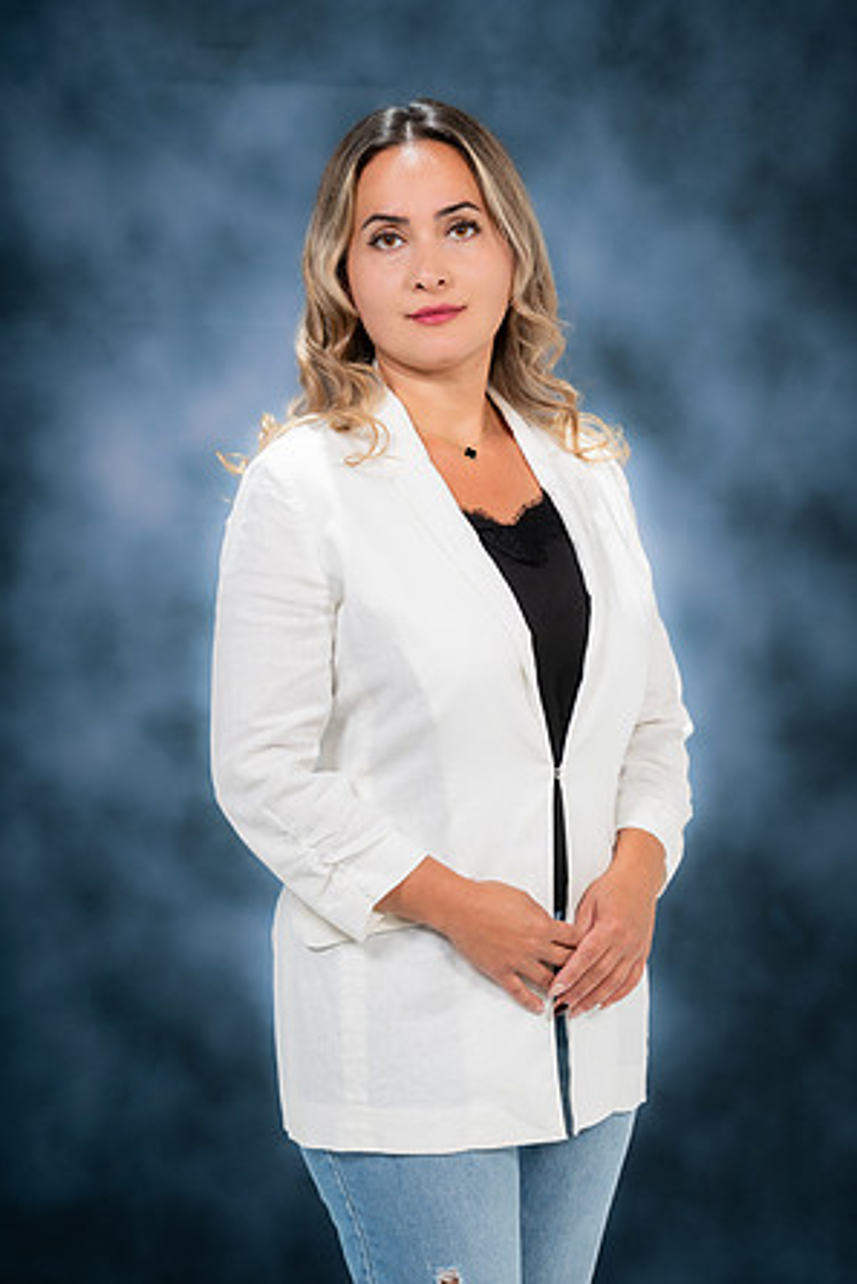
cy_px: 643
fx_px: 3389
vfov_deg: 21.5
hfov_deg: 14.4
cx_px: 427
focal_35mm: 95
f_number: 5.6
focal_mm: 94
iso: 320
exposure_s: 1/200
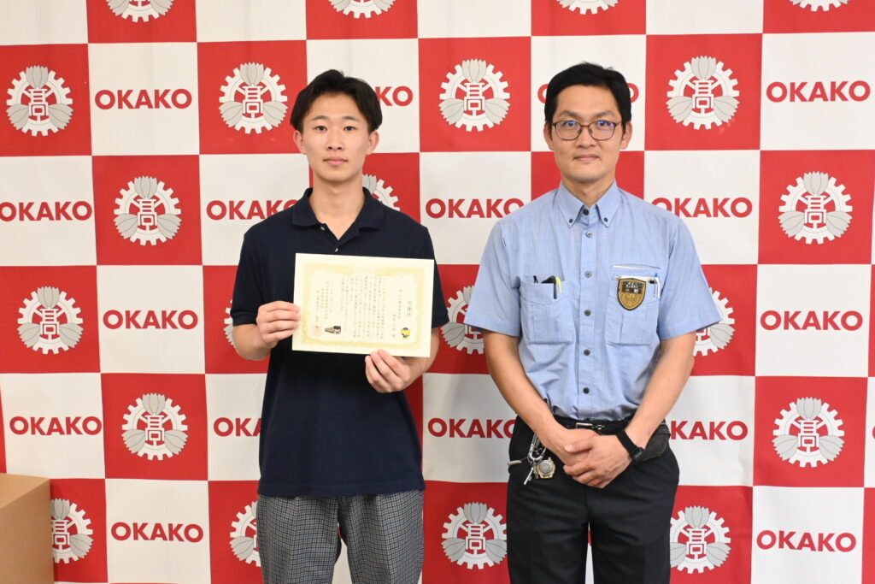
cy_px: 292
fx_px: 1149
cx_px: 438
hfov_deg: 41.7
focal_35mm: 47
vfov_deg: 28.5
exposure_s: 1/125
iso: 2500
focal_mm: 31.5
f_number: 5
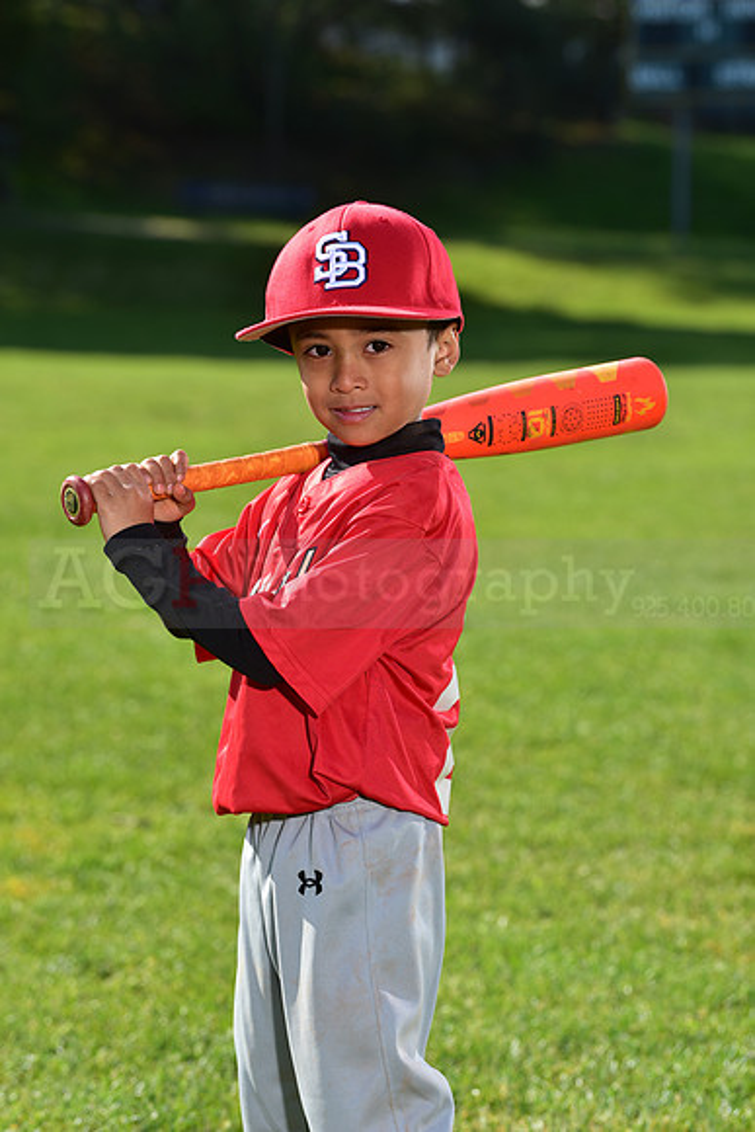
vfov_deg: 17.1
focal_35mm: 120
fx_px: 3772
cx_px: 378
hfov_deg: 11.4
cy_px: 566
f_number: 5.6
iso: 80
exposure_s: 1/250
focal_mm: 120
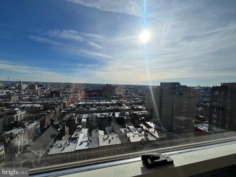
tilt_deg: -2.6
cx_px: 118
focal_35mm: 13
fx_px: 89
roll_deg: -1.9
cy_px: 88
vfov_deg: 89.9
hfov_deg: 106.2
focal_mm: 1.57
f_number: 1.8
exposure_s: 1/5000
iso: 32
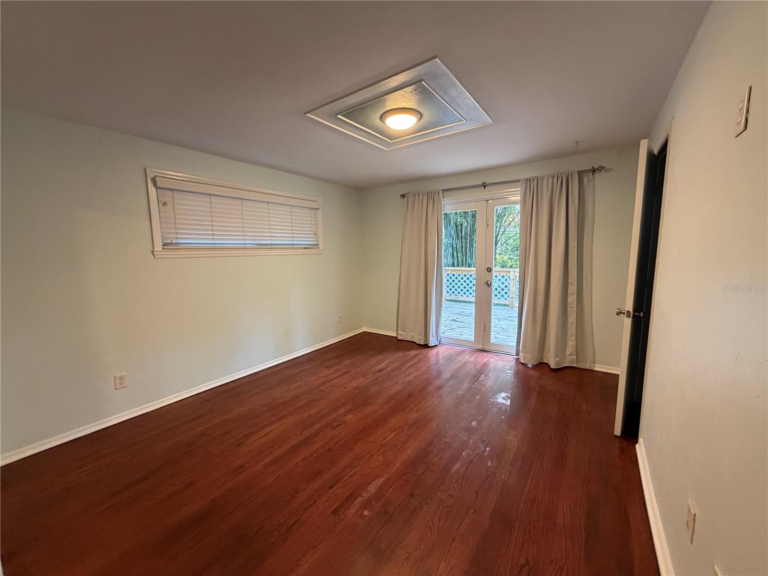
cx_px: 384
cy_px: 288
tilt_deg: -8.5
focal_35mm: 14
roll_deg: +2.0
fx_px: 311
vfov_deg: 85.7
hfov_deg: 102.1
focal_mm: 2.22
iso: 500
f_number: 2.2
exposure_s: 1/60
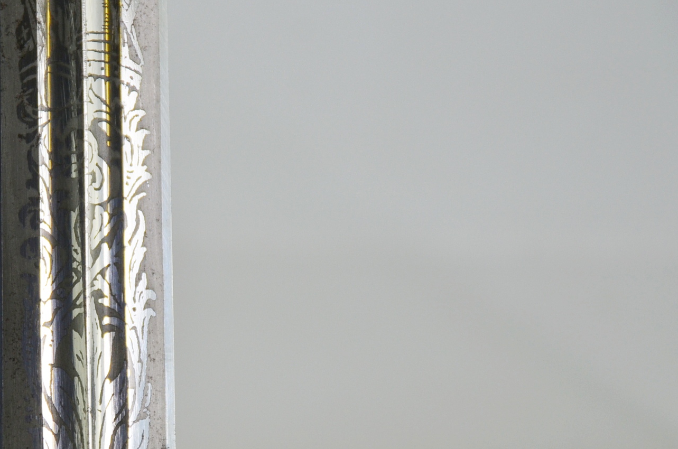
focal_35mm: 389
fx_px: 7311
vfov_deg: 3.5
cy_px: 285
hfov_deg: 5.3
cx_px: 94
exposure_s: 1/500
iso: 400
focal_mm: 135
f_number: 5.6
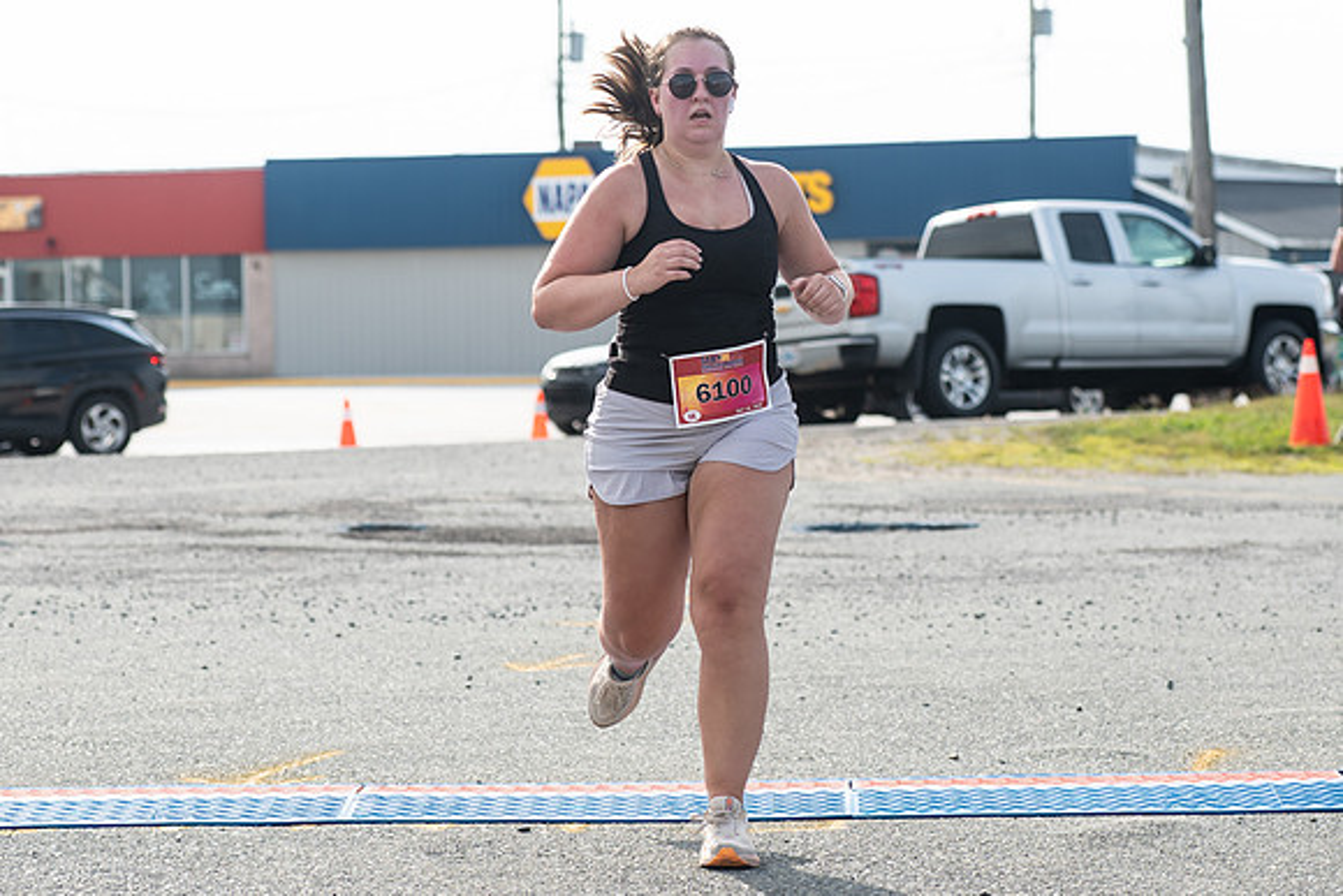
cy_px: 203
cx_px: 672
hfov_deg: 15.7
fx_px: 4884
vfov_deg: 10.5
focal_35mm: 131
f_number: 4.5
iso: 250
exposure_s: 1/1250
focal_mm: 80
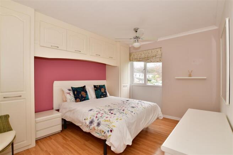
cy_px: 78
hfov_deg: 100.4
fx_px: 97
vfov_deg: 77.3
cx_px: 116
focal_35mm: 15
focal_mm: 10
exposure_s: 1/6
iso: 160
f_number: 7.1
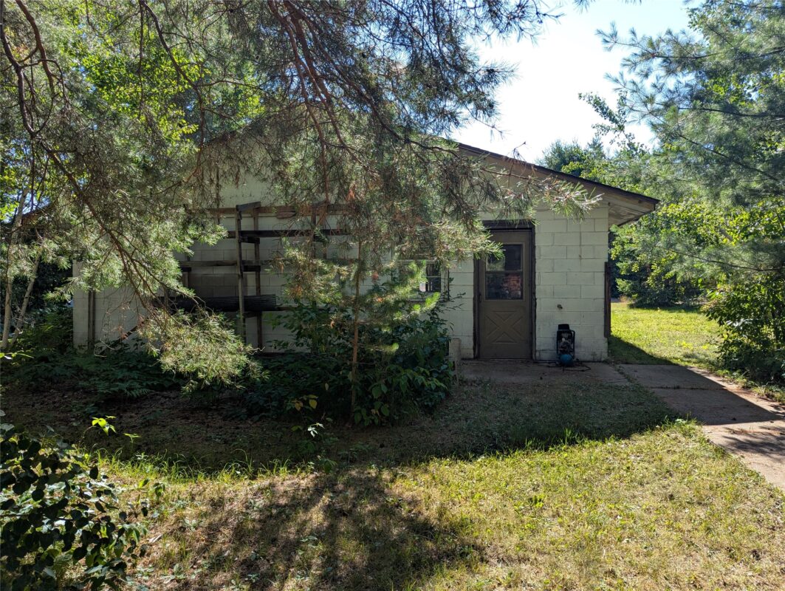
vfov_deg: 56.9
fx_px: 545
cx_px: 392
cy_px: 296
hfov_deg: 71.5
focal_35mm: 24
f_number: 1.85
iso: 40
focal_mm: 6.81
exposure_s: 1/524
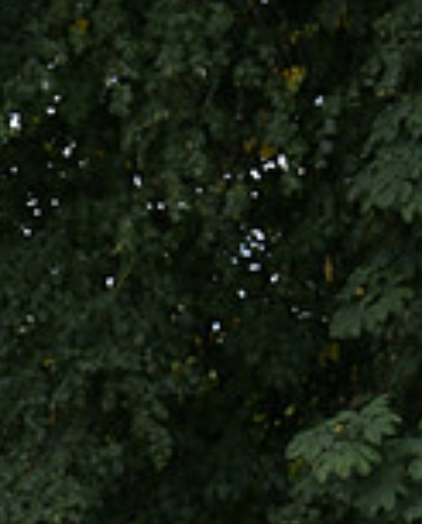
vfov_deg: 5.8
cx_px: -494
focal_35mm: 334
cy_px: 622
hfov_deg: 4.6
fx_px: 5199
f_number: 5.6
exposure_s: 1/1250
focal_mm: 94
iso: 900
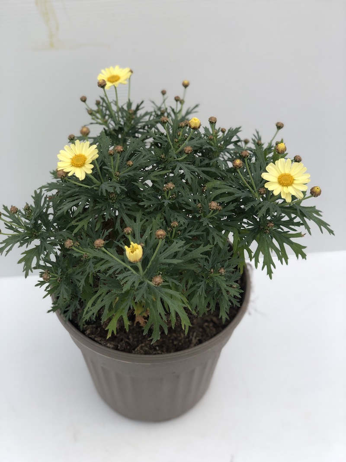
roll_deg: -0.9
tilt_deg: -44.2
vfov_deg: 36.8
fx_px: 693
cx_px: 173
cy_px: 231
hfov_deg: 28.0
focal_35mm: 52
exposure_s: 1/120
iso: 16
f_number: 2.4
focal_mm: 6
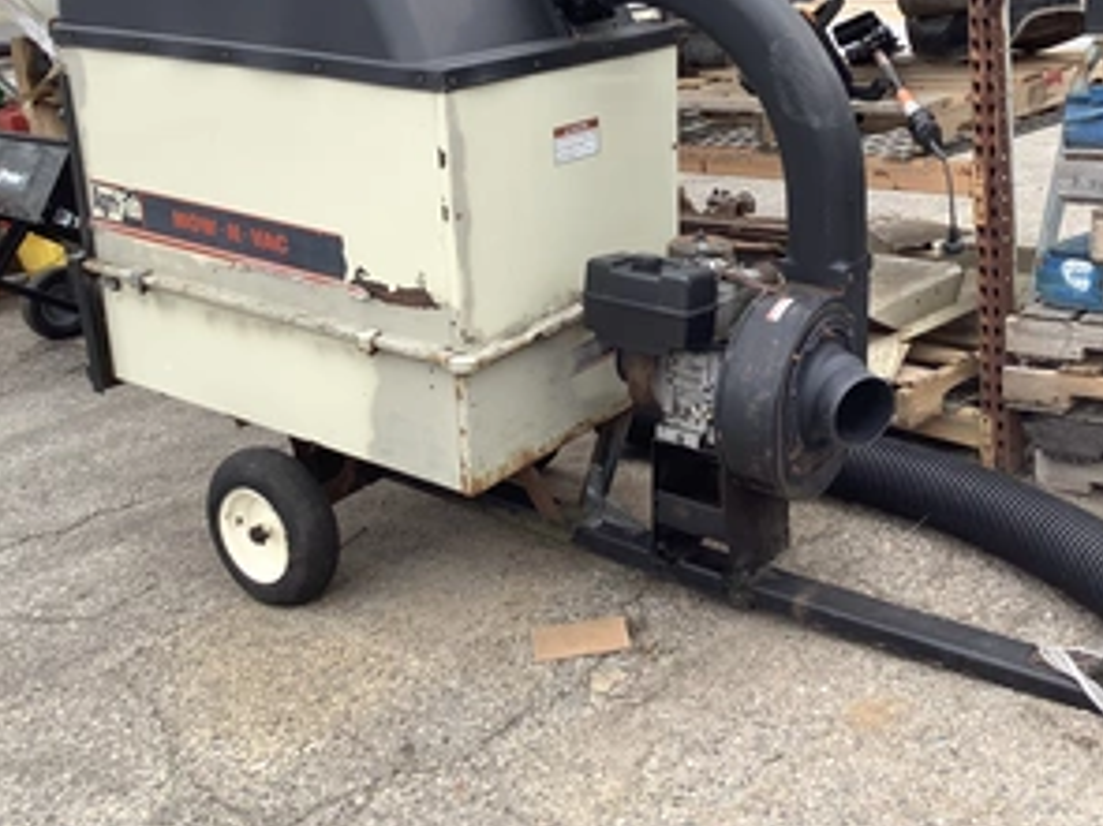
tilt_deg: -16.9
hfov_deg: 44.5
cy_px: 303
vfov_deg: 34.1
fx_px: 1338
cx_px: 684
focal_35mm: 42
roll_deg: +6.1
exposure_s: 1/195
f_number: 2.4
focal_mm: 3.3
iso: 25
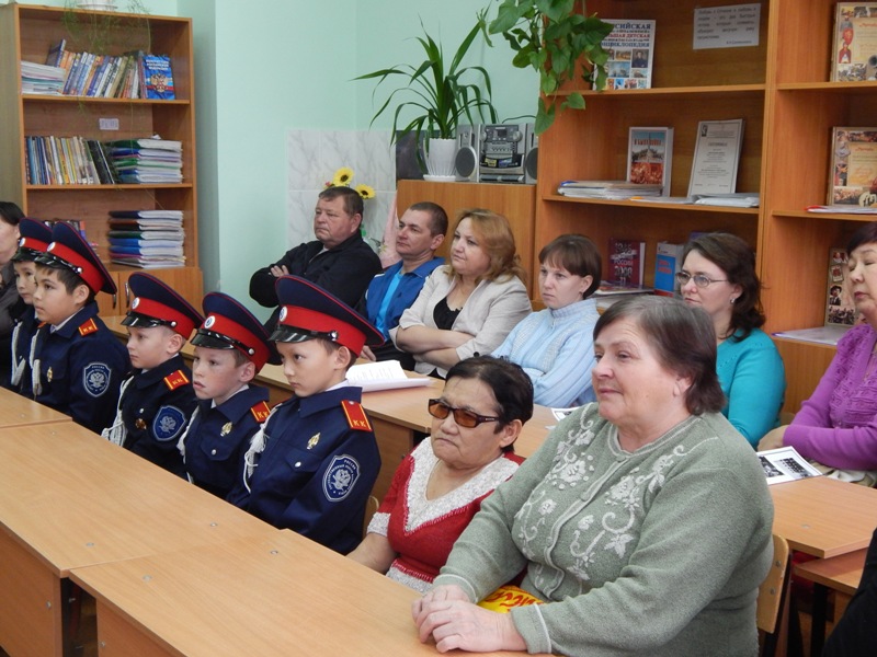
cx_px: 438
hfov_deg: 38.9
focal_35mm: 49
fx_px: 1241
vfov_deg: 29.7
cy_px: 328
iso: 400
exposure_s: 1/30
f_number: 3.7
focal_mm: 8.6
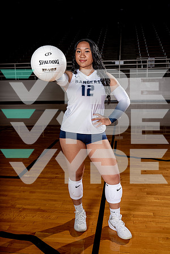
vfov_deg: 54.4
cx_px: 85
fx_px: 248
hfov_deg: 37.9
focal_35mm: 35
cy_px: 127
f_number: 8
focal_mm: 35
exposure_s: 1/250
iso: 100
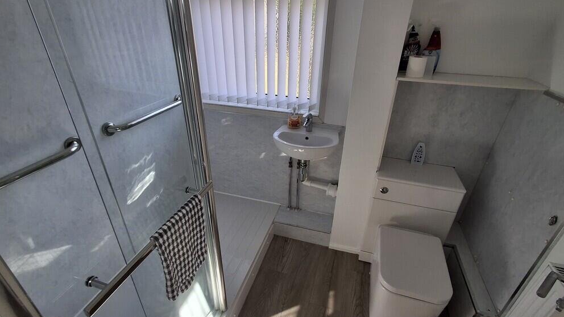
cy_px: 161
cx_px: 282
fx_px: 269
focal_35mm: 18
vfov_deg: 61.0
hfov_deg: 92.7
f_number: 2.2
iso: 40
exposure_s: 1/169
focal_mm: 1.64
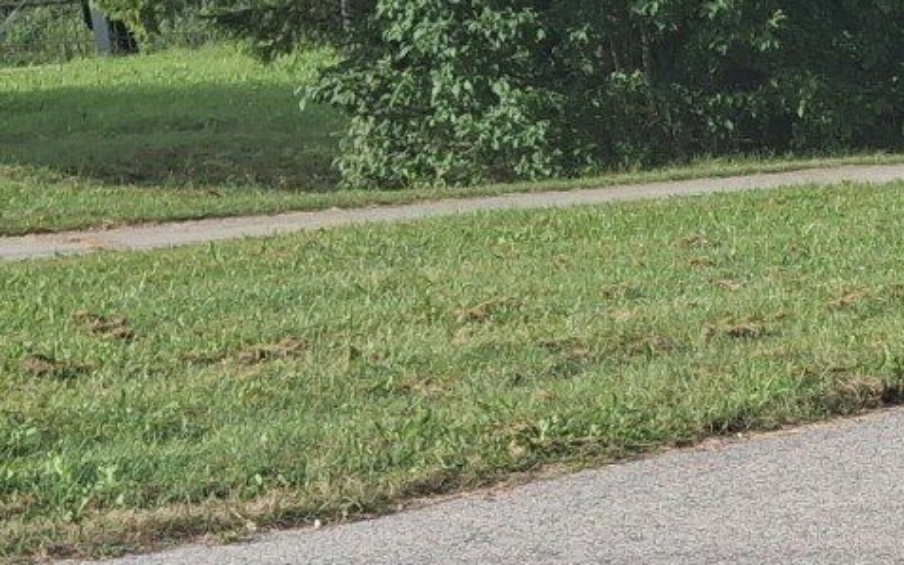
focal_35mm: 117
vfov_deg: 11.1
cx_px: 1742
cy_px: 528
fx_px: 2882
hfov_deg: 14.9
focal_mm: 4
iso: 25
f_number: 1.8
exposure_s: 1/216
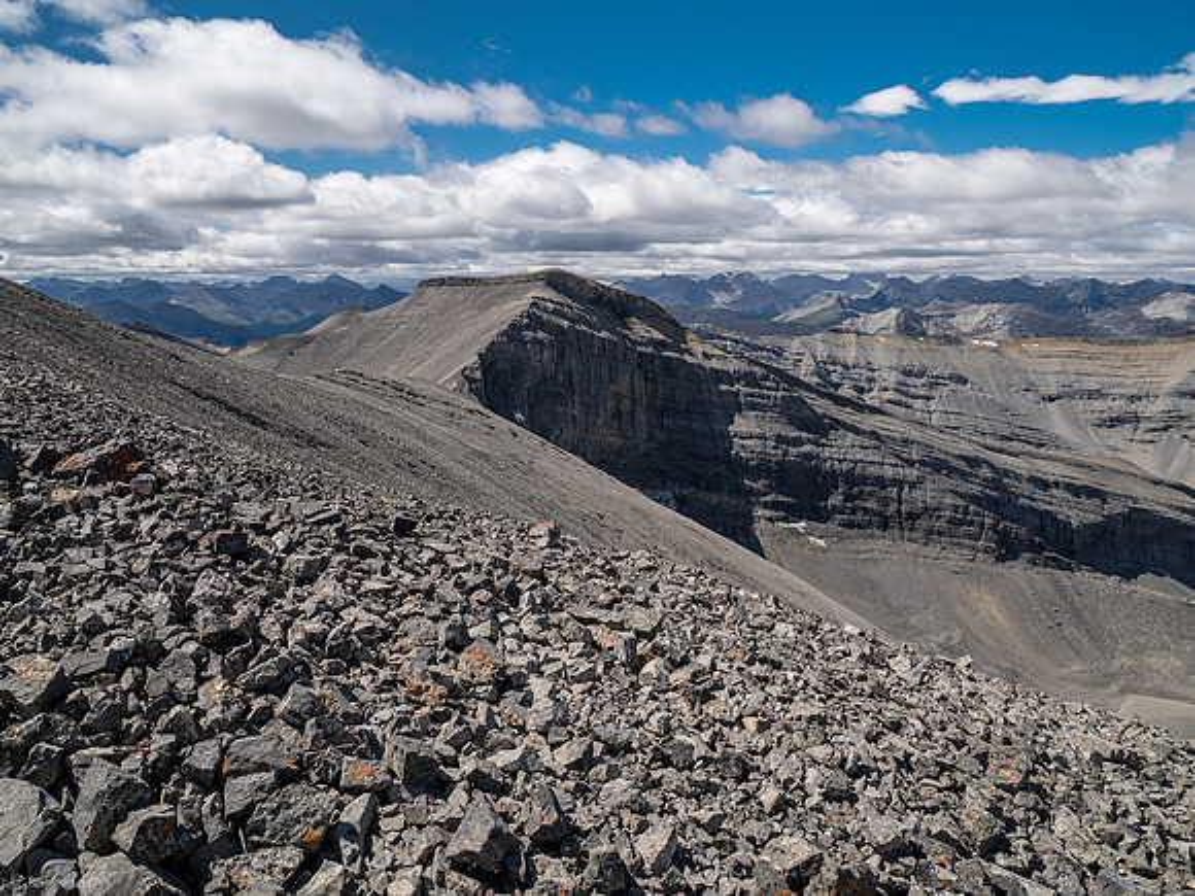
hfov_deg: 71.6
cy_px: 448
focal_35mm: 24
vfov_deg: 56.8
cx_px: 598
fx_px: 829
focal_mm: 12
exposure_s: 1/250
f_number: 8
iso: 200
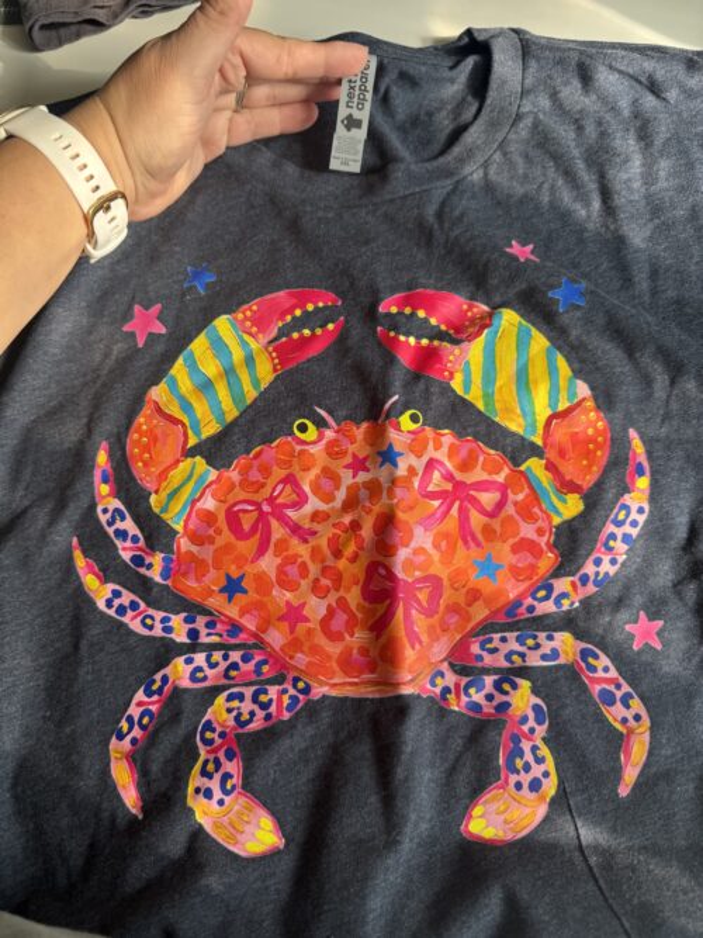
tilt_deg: -74.4
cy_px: 469
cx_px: 352
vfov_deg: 71.6
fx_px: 650
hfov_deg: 56.8
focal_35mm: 24
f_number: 1.78
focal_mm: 6.76
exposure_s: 1/506
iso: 80
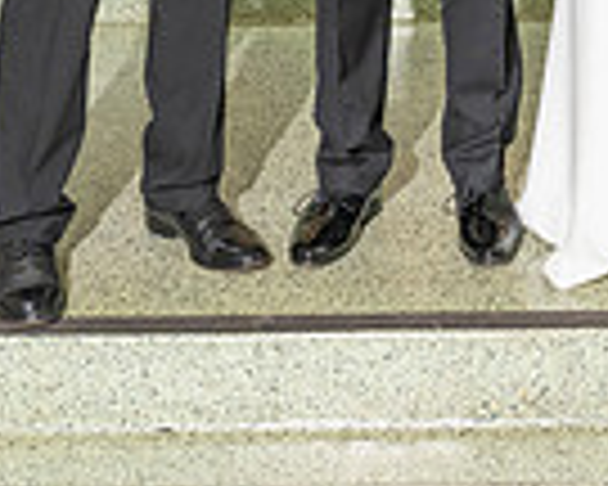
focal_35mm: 113
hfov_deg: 16.8
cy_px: -405
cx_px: 541
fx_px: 2033
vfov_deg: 12.4
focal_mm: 24
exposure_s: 1/200
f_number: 4
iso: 800
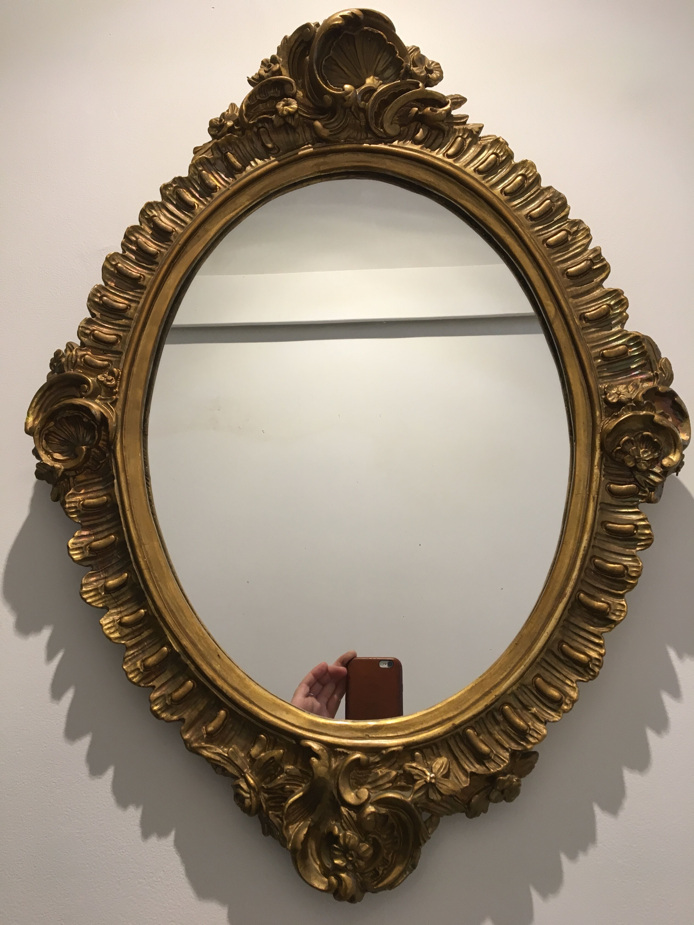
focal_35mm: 29
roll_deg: +0.2
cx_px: 347
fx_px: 775
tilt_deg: +18.5
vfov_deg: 61.7
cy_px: 462
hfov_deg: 48.2
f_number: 2.2
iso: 80
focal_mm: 4.15
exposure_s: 1/33
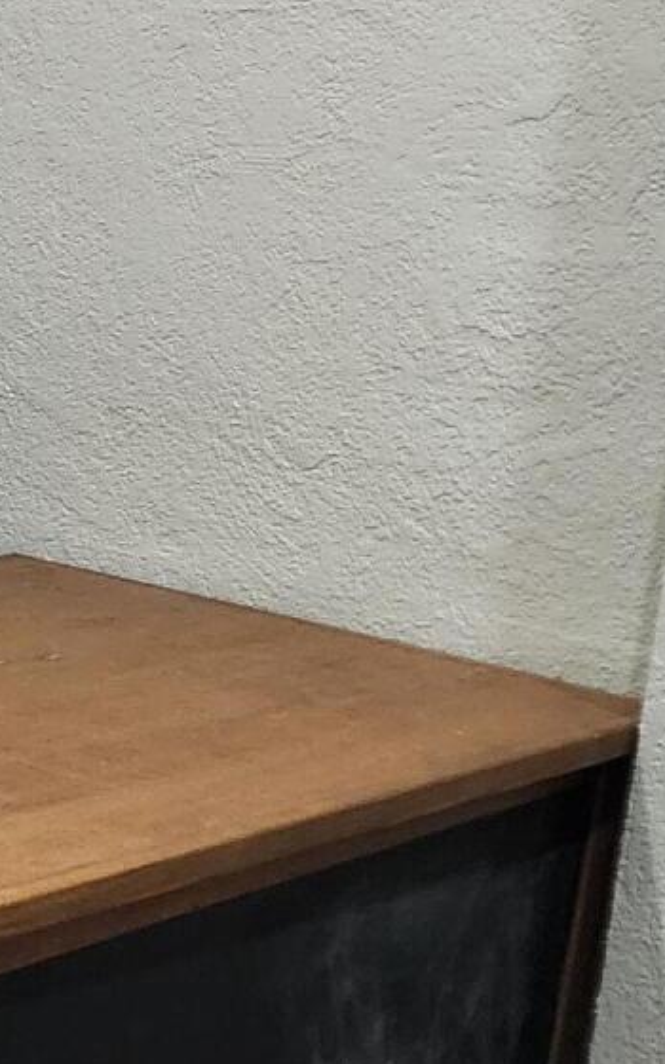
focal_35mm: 87
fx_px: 2523
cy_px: 663
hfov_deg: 13.0
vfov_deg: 23.8
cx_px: -686
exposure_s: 1/120
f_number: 1.8
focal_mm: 6.4
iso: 800
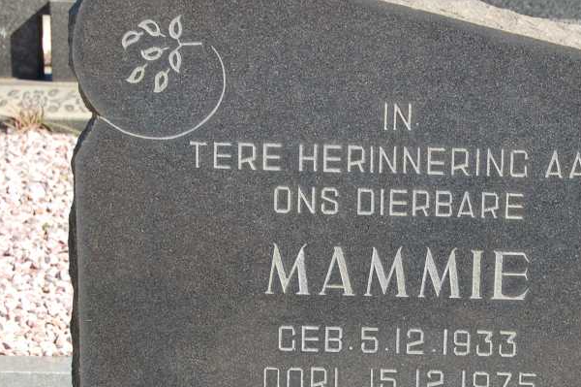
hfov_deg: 14.8
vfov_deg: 9.9
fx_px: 2225
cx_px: 447
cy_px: 308
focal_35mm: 138
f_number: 6.3
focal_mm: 46
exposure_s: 1/200
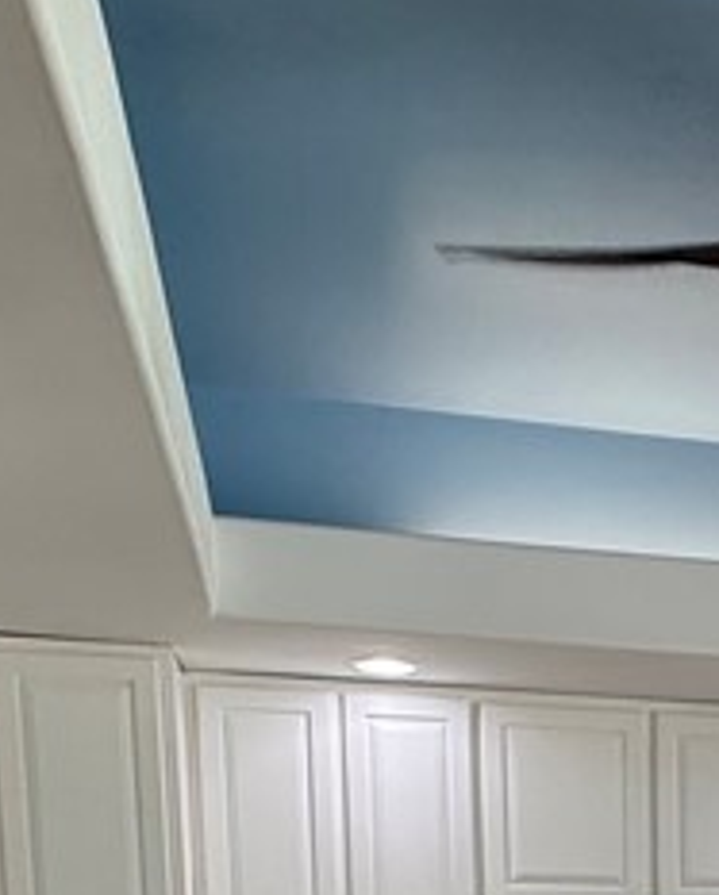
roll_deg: -0.2
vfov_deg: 25.6
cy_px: 1248
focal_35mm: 60
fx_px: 1593
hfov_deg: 23.7
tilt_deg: -8.1
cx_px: 804
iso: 160
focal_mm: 2.22
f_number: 2.2
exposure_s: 1/120
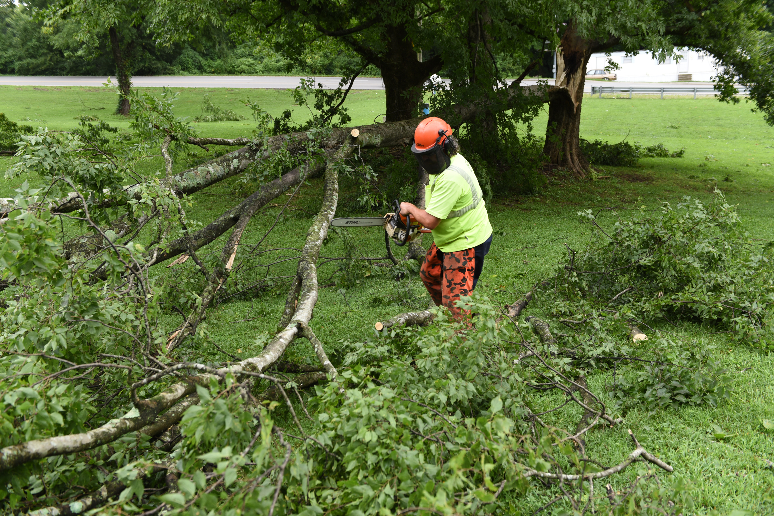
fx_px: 688
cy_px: 258
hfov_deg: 58.7
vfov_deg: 41.1
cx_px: 387
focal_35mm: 32
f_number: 5
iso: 250
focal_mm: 32
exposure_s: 1/200
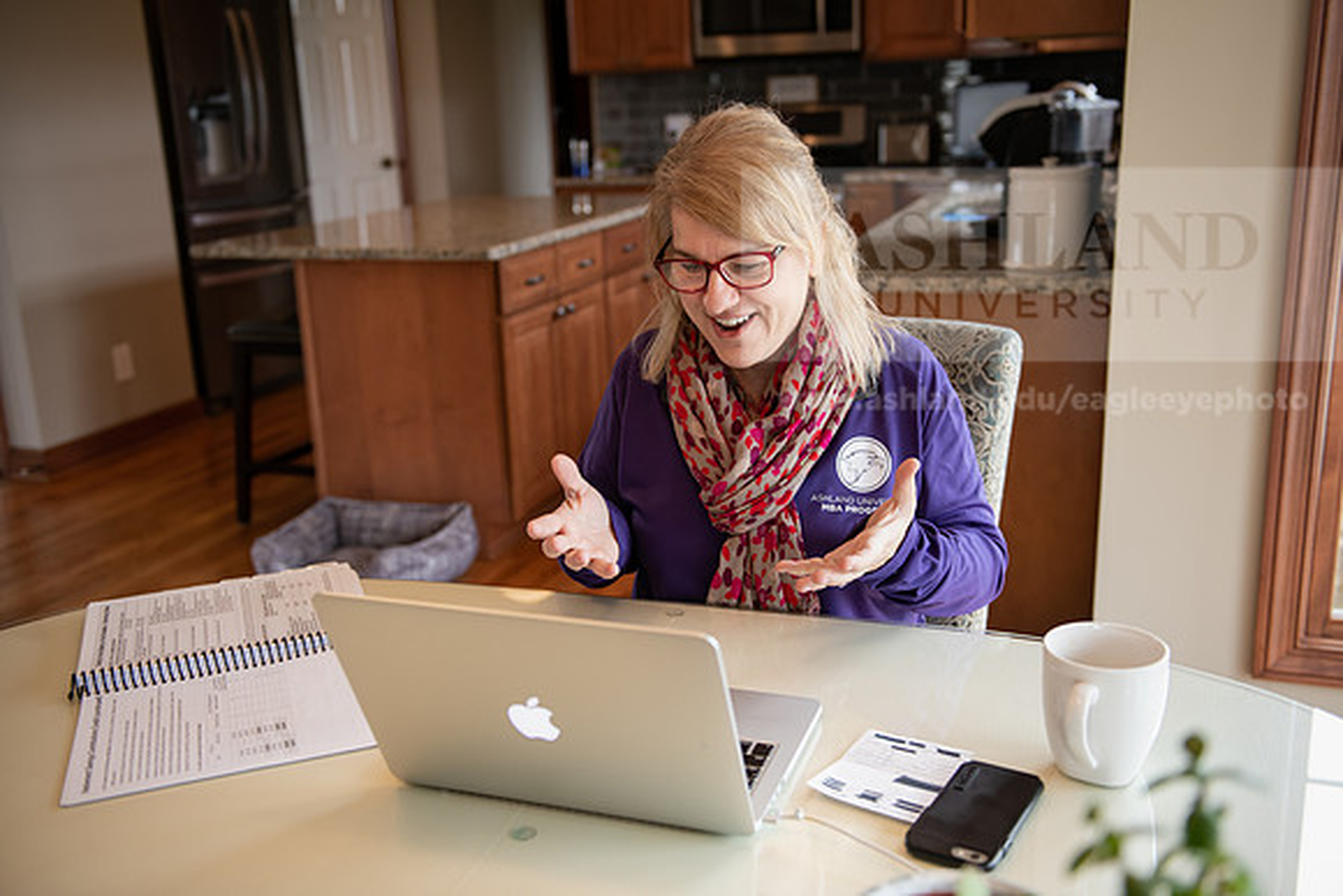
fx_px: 1306
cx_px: 672
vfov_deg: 37.9
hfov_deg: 54.4
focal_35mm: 35
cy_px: 448
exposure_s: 1/125
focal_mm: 35
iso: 500
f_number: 3.2
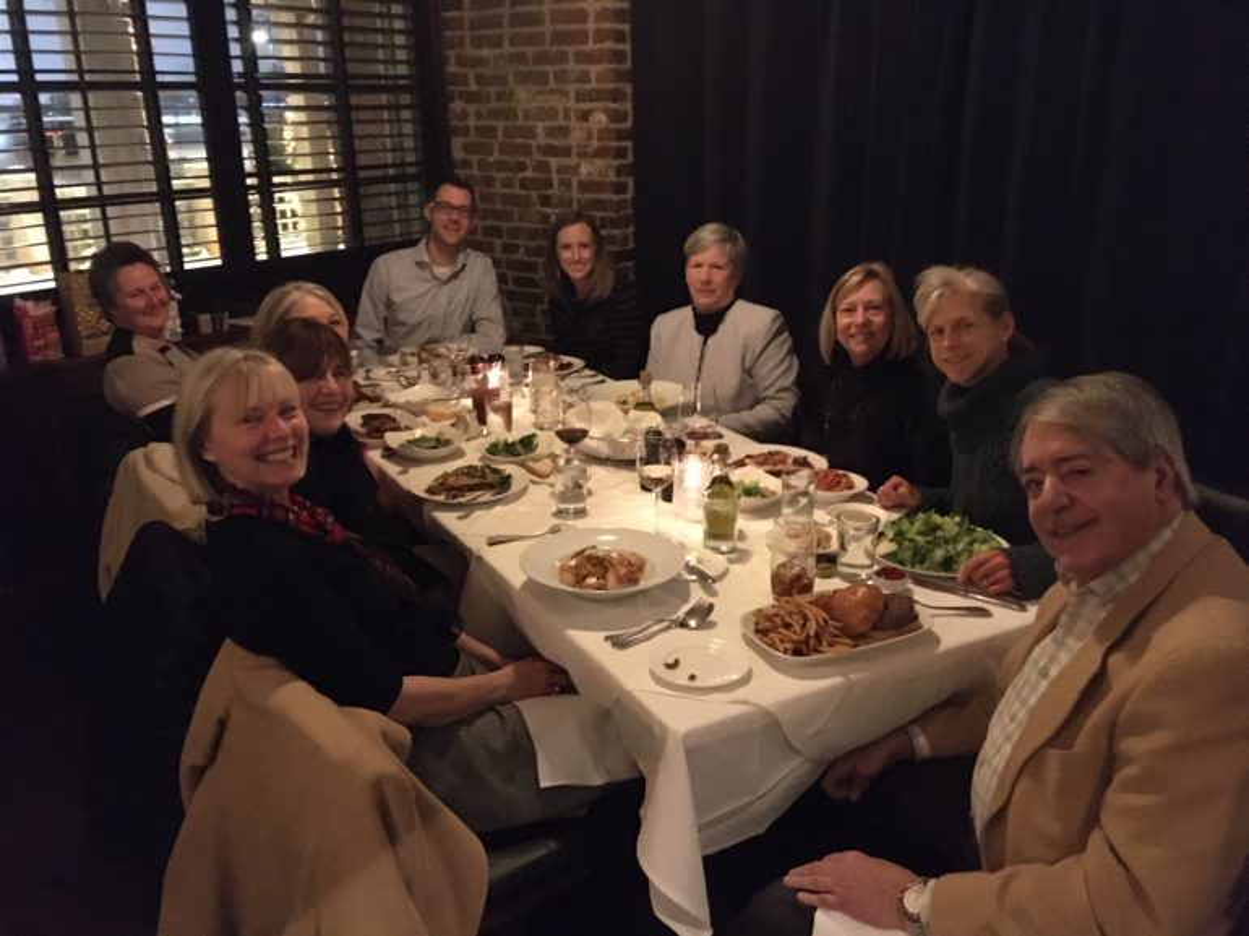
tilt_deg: -18.4
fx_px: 1046
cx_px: 624
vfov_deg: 48.2
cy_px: 468
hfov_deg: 61.7
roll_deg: +0.5
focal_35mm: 29
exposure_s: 1/15
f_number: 2.2
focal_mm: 4.15
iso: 1250
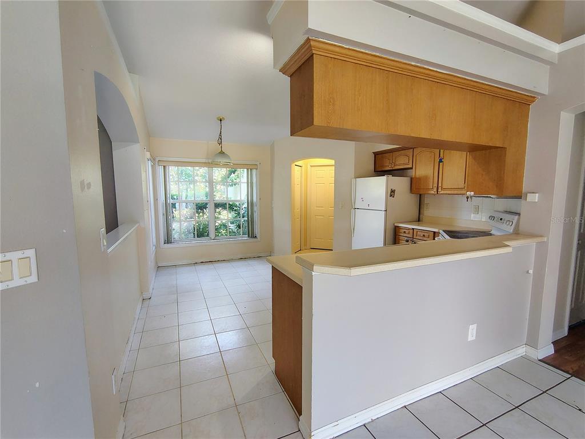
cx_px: 292
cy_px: 220
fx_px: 270
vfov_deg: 78.1
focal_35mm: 16
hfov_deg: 94.5
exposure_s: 1/40
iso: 369
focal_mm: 2.13
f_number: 2.2
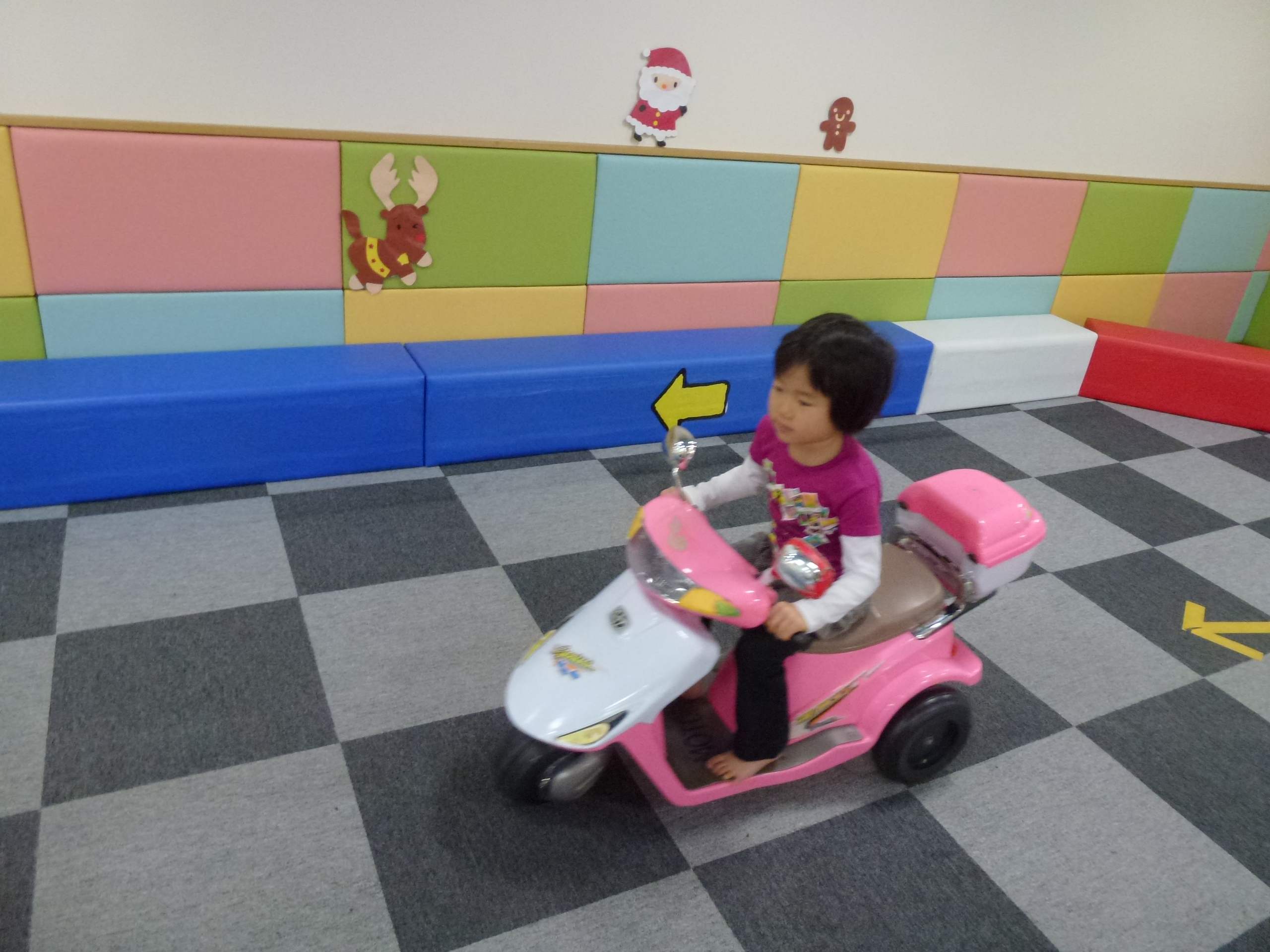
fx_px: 881
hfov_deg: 71.6
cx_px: 635
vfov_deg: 56.8
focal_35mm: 24
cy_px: 476
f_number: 3.3
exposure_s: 1/60
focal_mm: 4.3
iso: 400
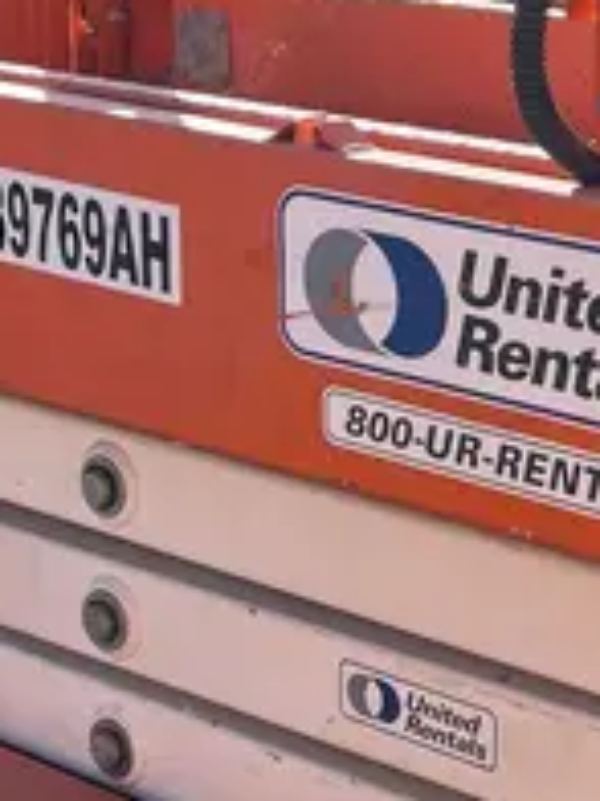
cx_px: 763
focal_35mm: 97
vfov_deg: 20.1
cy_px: 210
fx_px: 2242
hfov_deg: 14.6
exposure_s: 1/1972
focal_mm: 5.7
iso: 50
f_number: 1.5
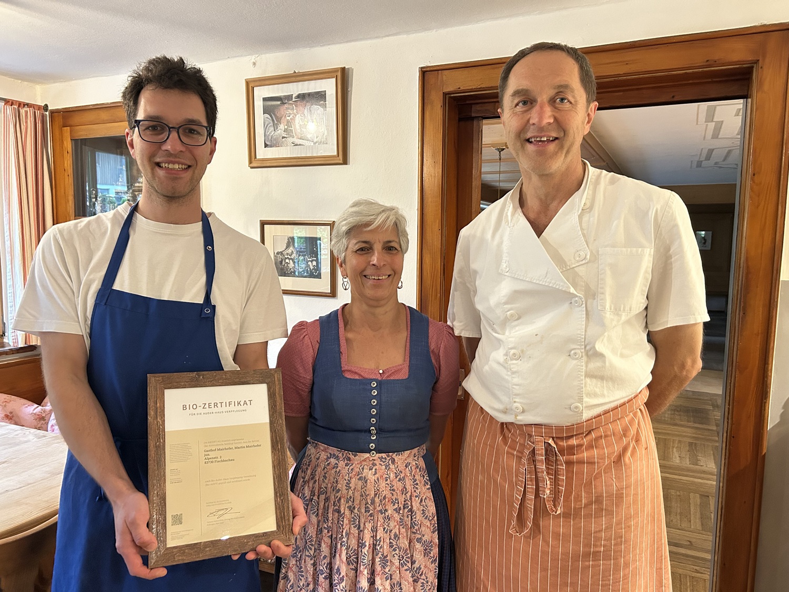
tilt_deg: -6.4
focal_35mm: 26
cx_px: 394
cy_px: 296
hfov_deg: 67.3
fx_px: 593
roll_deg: -0.4
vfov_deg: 53.1
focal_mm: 5.7
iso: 400
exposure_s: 1/50
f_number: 1.5
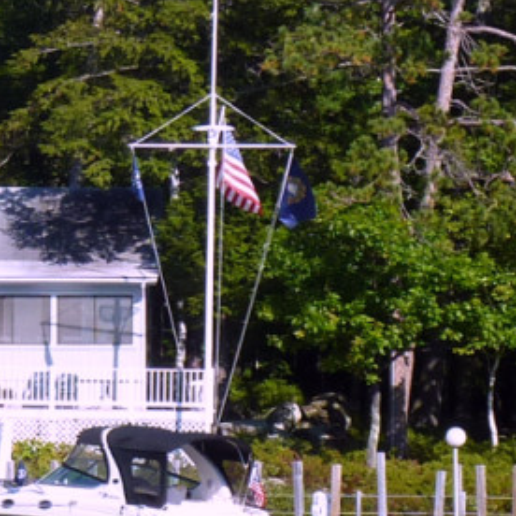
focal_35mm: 177
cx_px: -342
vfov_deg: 9.9
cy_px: 221
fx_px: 2985
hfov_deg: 9.5
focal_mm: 9.7
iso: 80
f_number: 4.5
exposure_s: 1/500
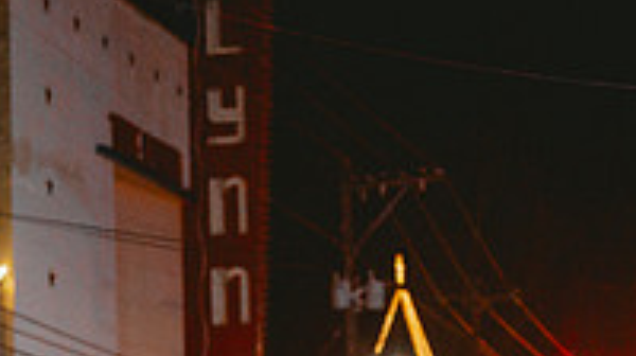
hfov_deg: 14.1
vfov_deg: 7.8
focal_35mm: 152
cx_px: 153
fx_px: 2561
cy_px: 521
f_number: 1.8
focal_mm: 50
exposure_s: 1/640
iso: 5000
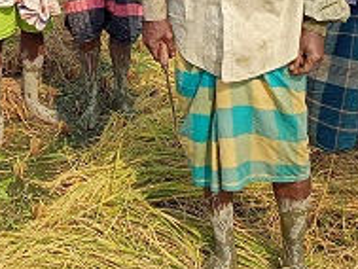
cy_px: -97
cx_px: 59
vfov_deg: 15.7
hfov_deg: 21.6
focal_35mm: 89
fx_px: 921
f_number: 1.8
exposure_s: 1/2083
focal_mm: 4.69
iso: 113
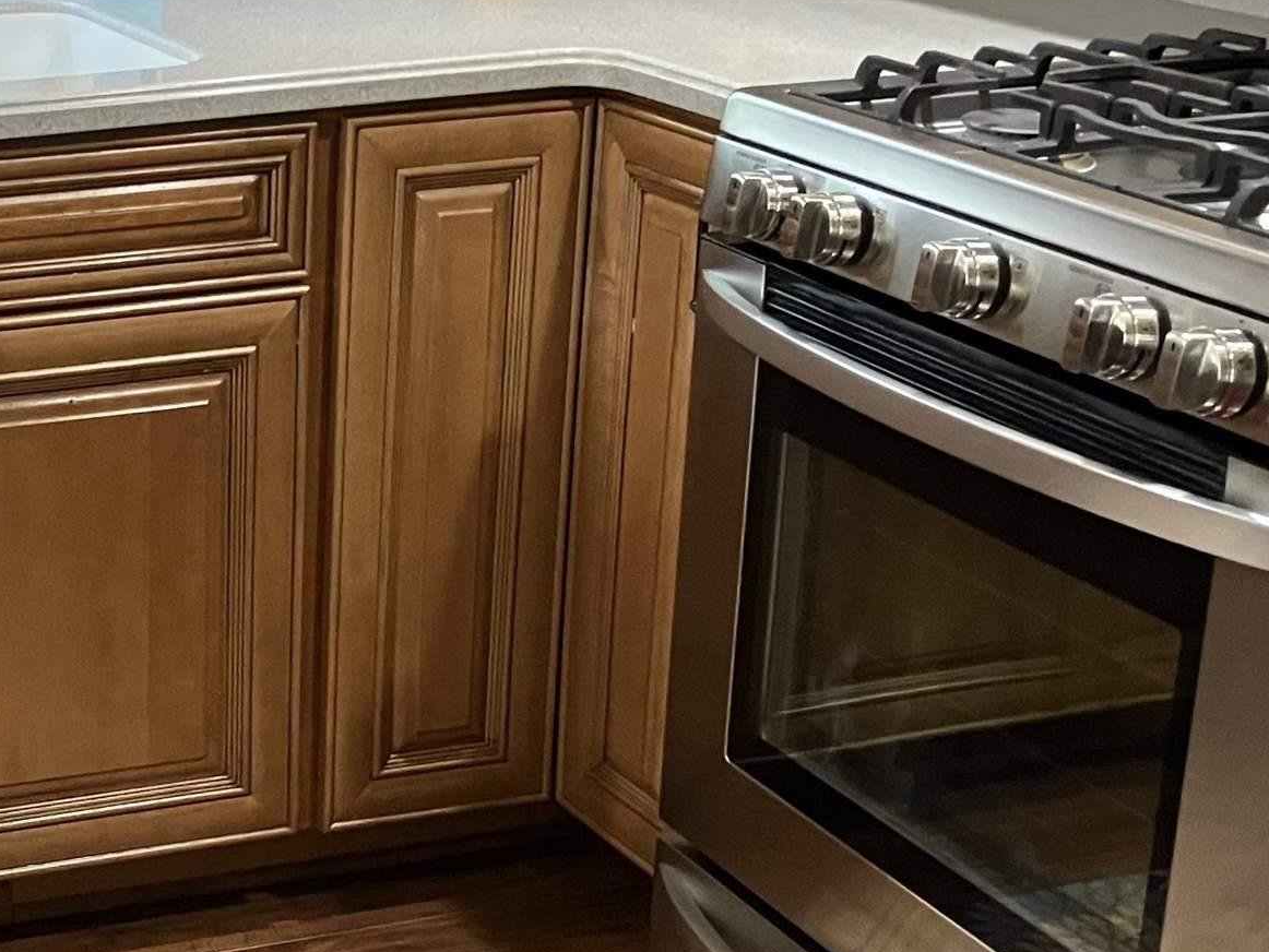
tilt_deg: -19.0
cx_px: -129
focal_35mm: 74
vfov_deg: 19.9
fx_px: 2713
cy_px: 527
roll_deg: +1.4
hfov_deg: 24.5
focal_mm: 3.99
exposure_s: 1/40
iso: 250
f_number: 1.8
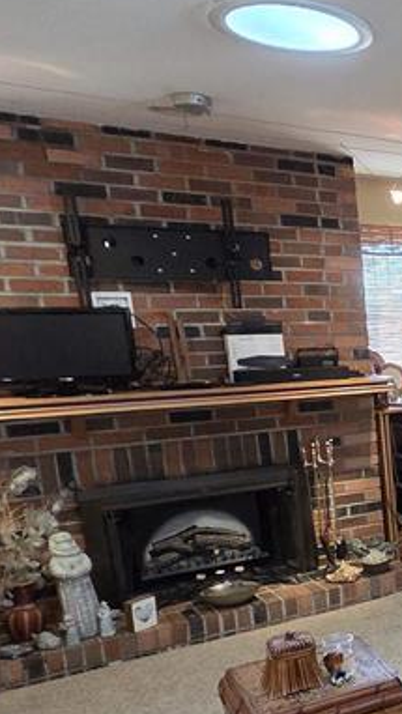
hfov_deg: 21.7
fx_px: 720
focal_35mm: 38
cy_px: 480
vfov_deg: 51.7
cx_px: 699
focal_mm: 2.2
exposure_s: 1/60
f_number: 2.2
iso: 1000
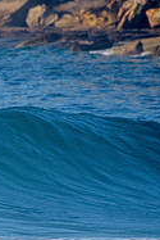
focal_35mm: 1551
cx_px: -200
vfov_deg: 1.3
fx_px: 10320
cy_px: 156
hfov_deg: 0.9
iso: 400
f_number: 5.6
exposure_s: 1/2000
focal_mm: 500
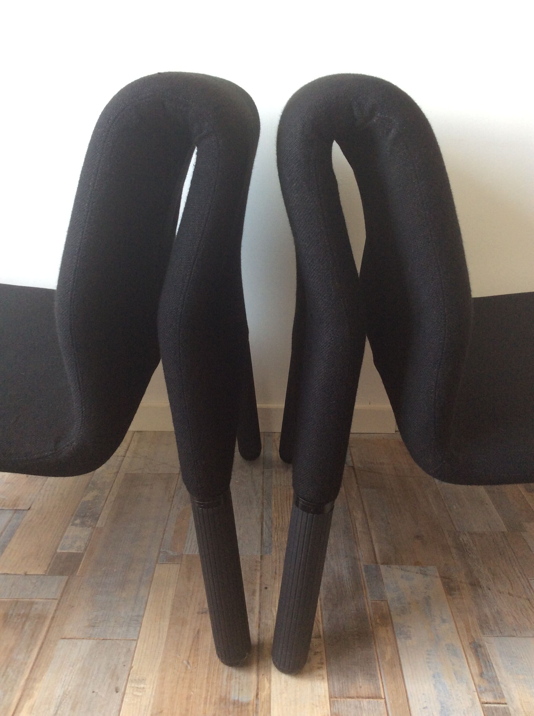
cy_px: 358
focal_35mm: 32
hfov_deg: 44.1
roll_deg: -0.1
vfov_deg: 56.9
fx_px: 660
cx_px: 267
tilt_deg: -21.4
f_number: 2.4
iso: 50
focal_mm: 3.3
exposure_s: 1/25
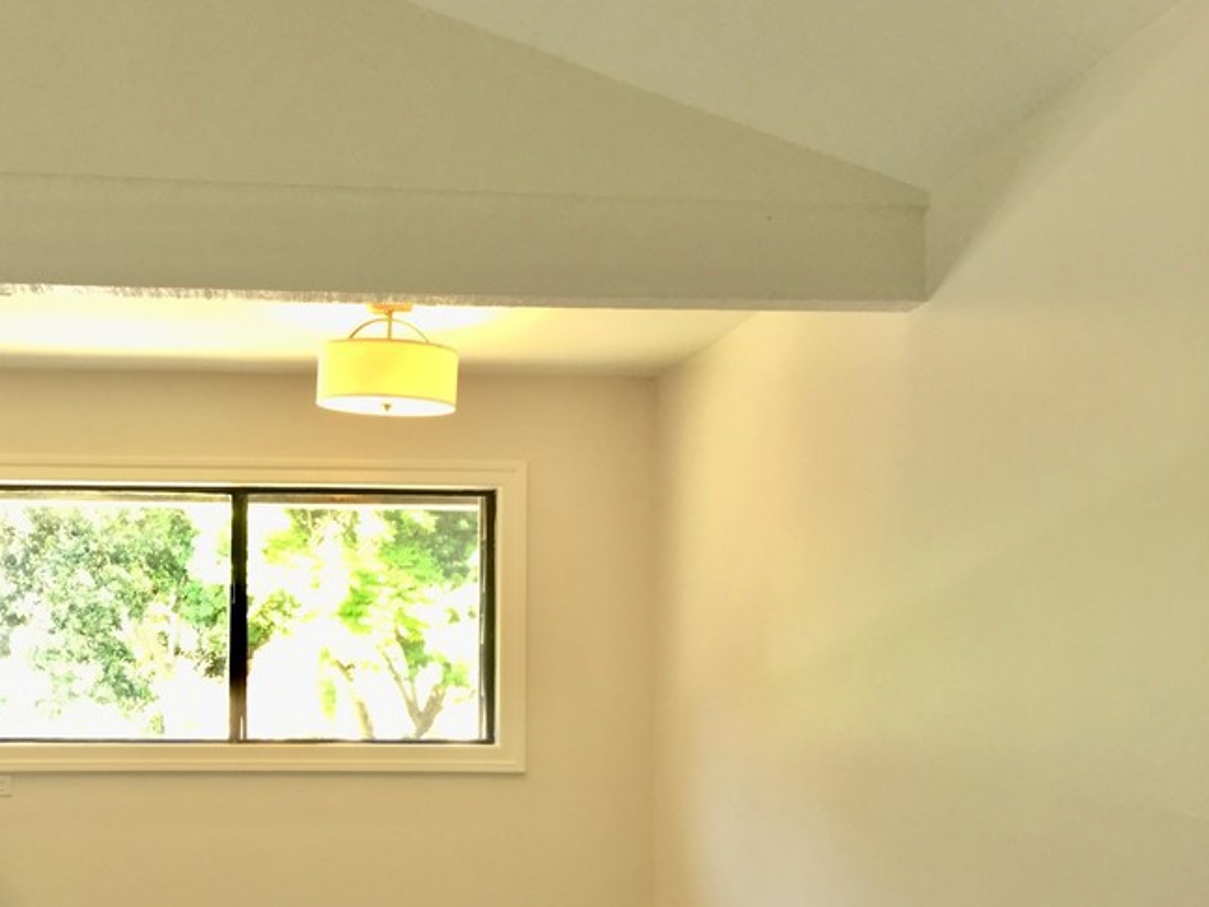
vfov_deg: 29.4
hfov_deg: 38.1
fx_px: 1711
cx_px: 334
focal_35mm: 49
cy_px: 629
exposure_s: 1/30
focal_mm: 3.3
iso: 64
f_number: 2.4
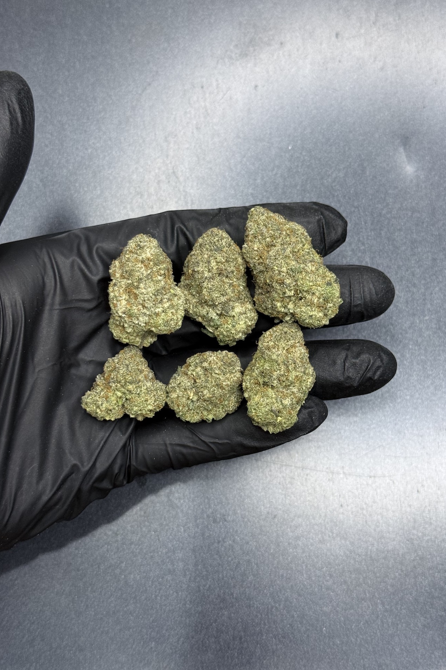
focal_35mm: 50
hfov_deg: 27.0
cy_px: 335
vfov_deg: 39.6
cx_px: 236
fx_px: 929
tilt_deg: -82.0
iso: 125
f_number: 1.78
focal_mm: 6.76
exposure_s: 1/50
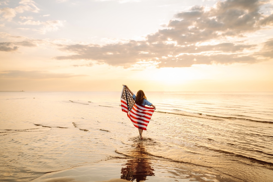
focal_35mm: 35
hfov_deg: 54.4
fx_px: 265
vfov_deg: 37.9
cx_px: 136
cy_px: 91
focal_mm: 35
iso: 160
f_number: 2.2
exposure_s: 1/1600
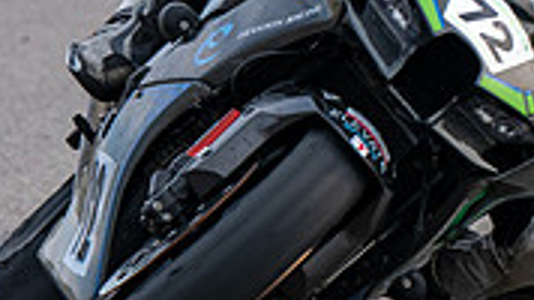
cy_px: 459
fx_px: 32585
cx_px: 398
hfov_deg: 0.9
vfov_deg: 0.5
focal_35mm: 2302
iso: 400
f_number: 6
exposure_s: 1/1250
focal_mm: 390
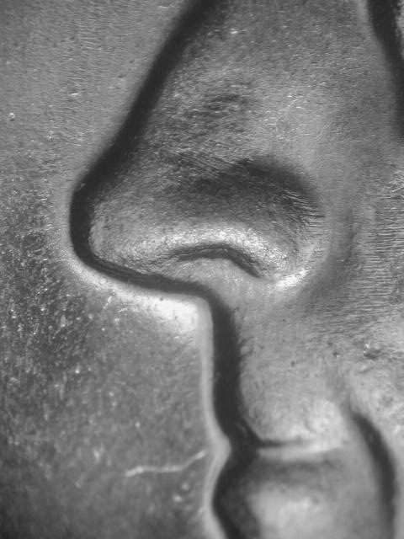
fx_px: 1836
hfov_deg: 12.6
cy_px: 270
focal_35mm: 118
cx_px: 202
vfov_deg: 16.7
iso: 100
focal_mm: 24.4
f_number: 4.3
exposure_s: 1/14.4
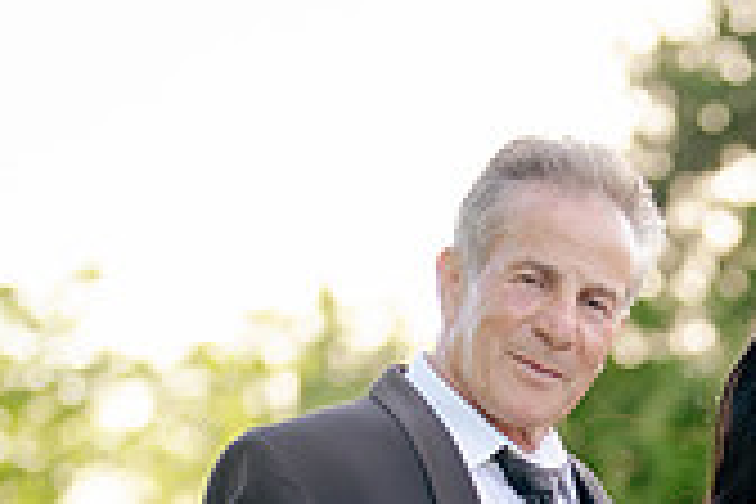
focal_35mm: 173
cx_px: 963
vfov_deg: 7.8
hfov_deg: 11.6
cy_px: 745
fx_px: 3633
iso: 100
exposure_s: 1/1000
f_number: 1.2
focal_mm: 50
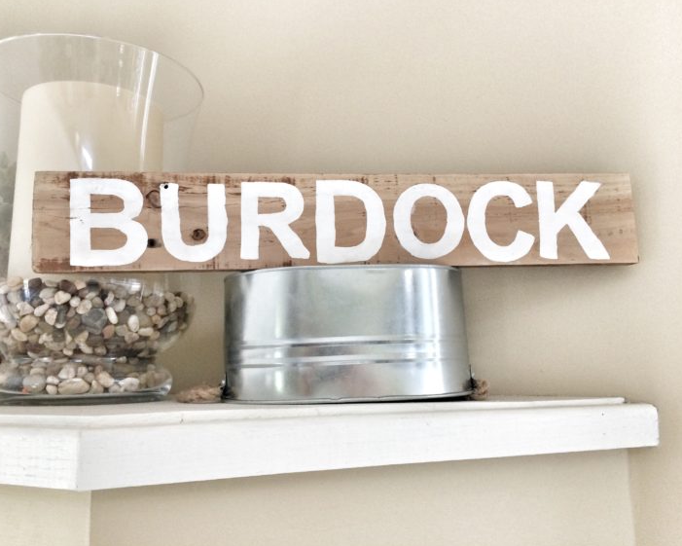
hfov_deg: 57.1
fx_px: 626
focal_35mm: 31
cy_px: 270
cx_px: 319
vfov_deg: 47.1
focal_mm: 4.15
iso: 125
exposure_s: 1/30
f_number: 2.2
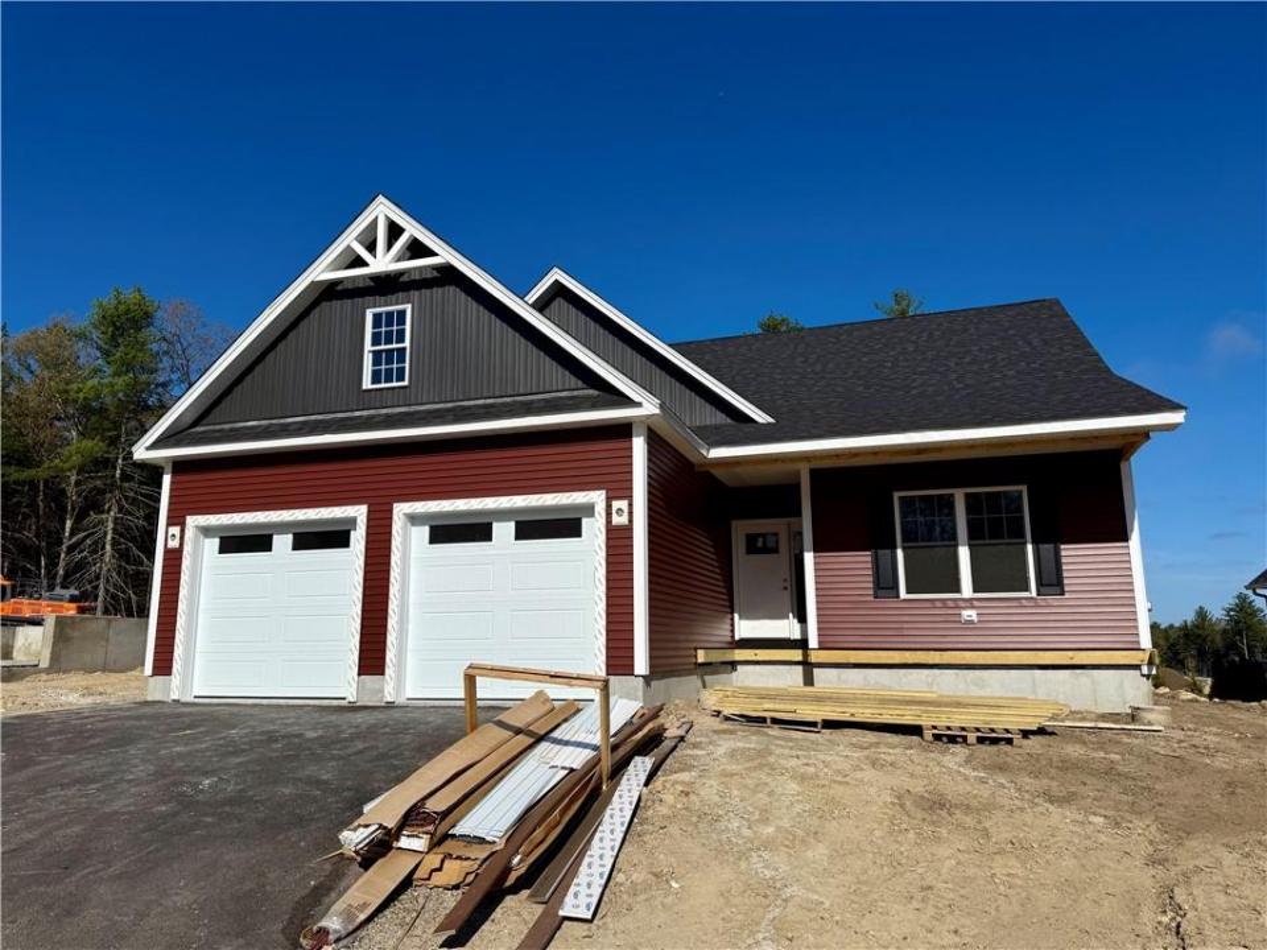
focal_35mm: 24
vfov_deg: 56.8
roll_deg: +0.5
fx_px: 878
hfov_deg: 71.6
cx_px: 634
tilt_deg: +10.1
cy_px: 475
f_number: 1.78
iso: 80
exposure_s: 1/10309
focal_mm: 6.76
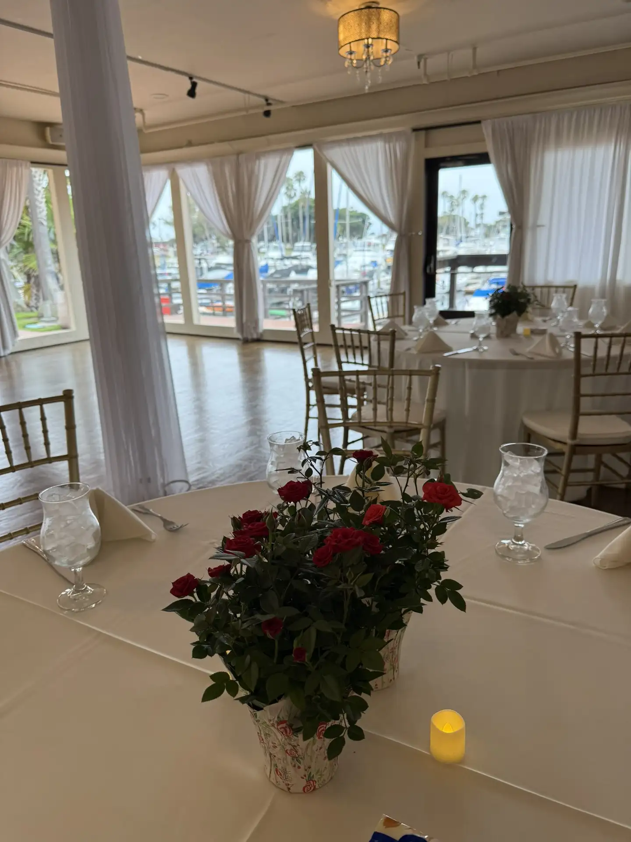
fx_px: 583
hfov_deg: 56.8
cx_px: 316
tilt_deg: -17.2
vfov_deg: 71.6
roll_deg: +1.3
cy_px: 421
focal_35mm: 24
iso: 100
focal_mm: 6.76
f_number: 1.78
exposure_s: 1/312
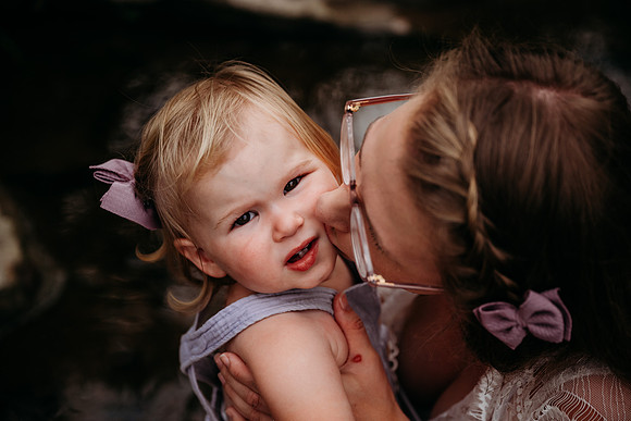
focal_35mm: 63
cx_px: 316
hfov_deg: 31.9
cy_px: 210
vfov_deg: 21.6
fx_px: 1104
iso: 500
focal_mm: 63
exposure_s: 1/1600
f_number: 3.2
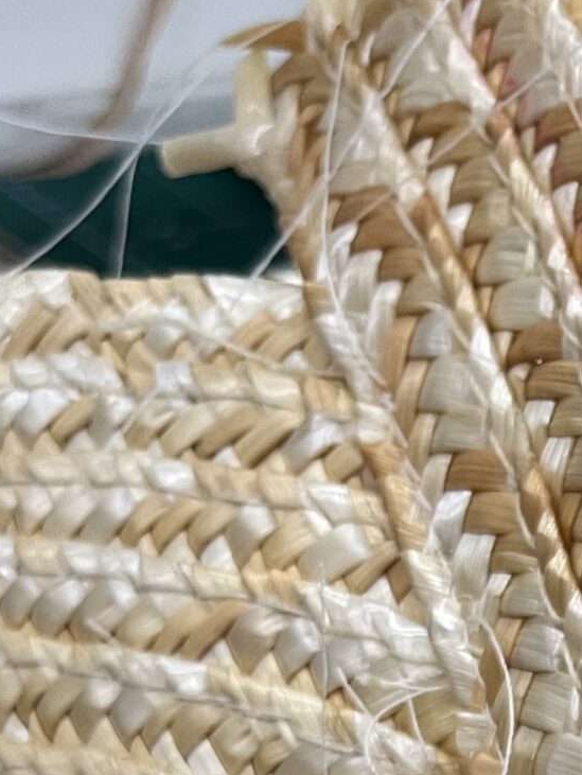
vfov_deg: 18.8
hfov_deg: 14.8
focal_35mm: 91
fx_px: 2038
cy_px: 1184
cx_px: 928
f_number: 1.6
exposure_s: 1/87
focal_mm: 5.1
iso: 125
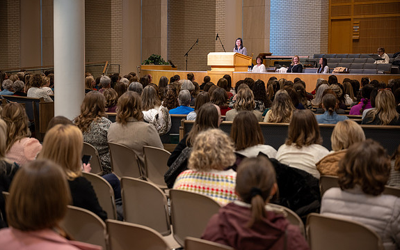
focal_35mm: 72
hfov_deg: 28.6
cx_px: 200
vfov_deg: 18.1
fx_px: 785
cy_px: 128
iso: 640
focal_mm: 70
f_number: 4
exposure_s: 1/60
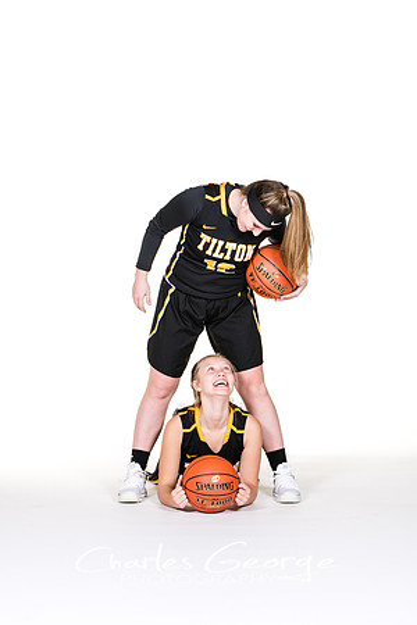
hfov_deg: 10.6
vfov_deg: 15.9
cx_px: 208
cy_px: 312
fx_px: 2241
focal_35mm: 129
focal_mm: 86
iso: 200
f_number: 6.3
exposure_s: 1/160
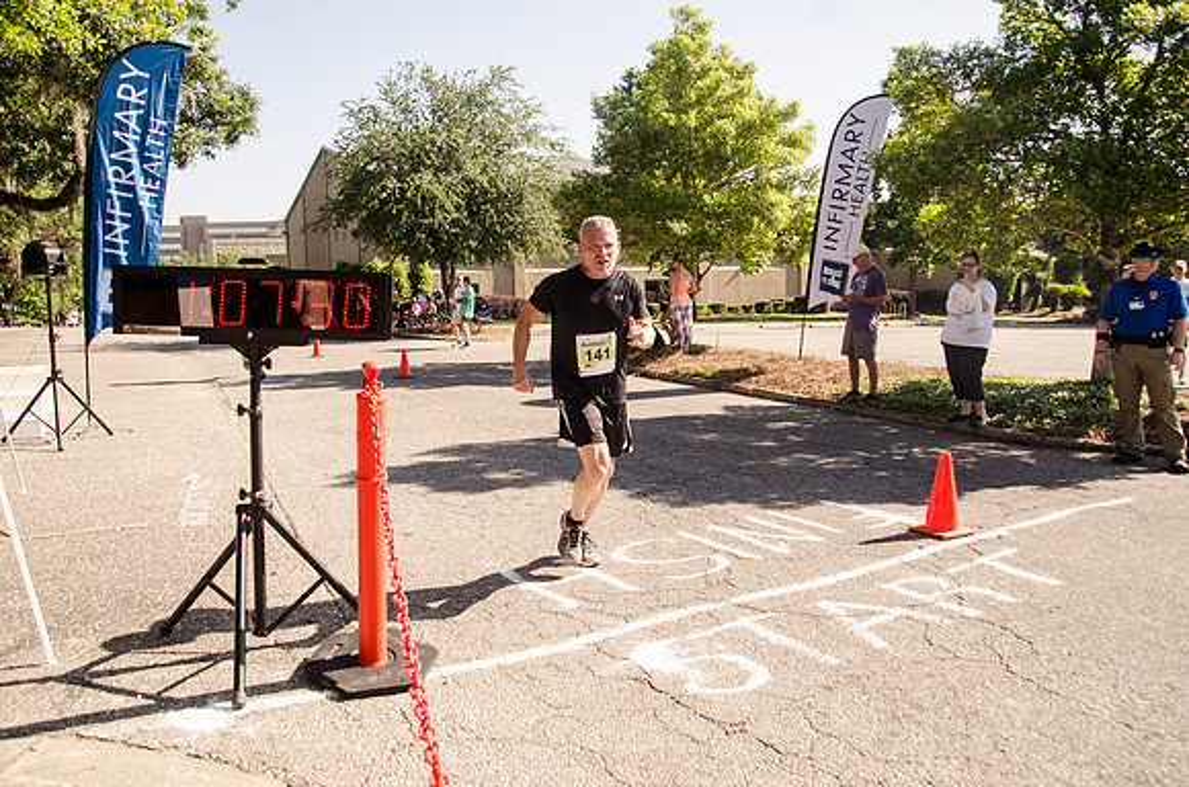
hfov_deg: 73.9
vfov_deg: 52.9
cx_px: 594
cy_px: 394
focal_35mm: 24
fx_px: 791
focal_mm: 16
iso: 640
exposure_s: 1/1600
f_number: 5
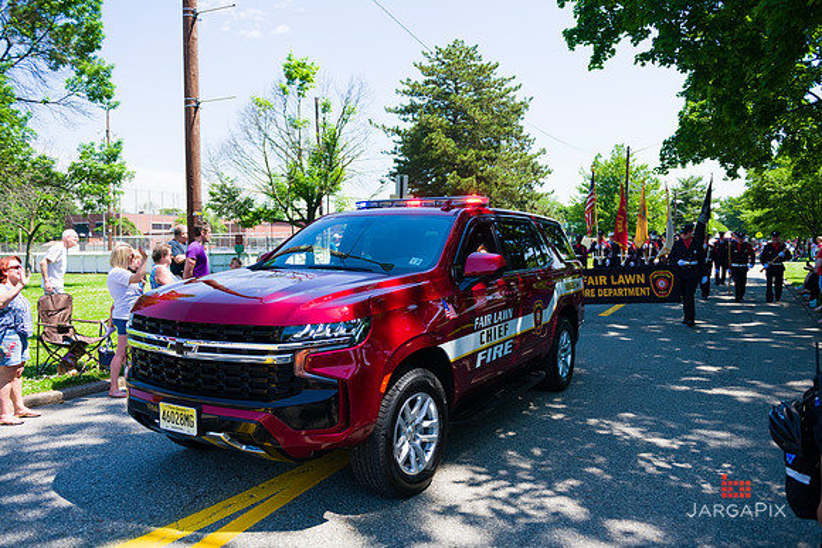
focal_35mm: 27
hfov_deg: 67.4
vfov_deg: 48.0
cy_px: 274
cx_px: 411
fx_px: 617
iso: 200
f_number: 5
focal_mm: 27
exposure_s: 1/1250
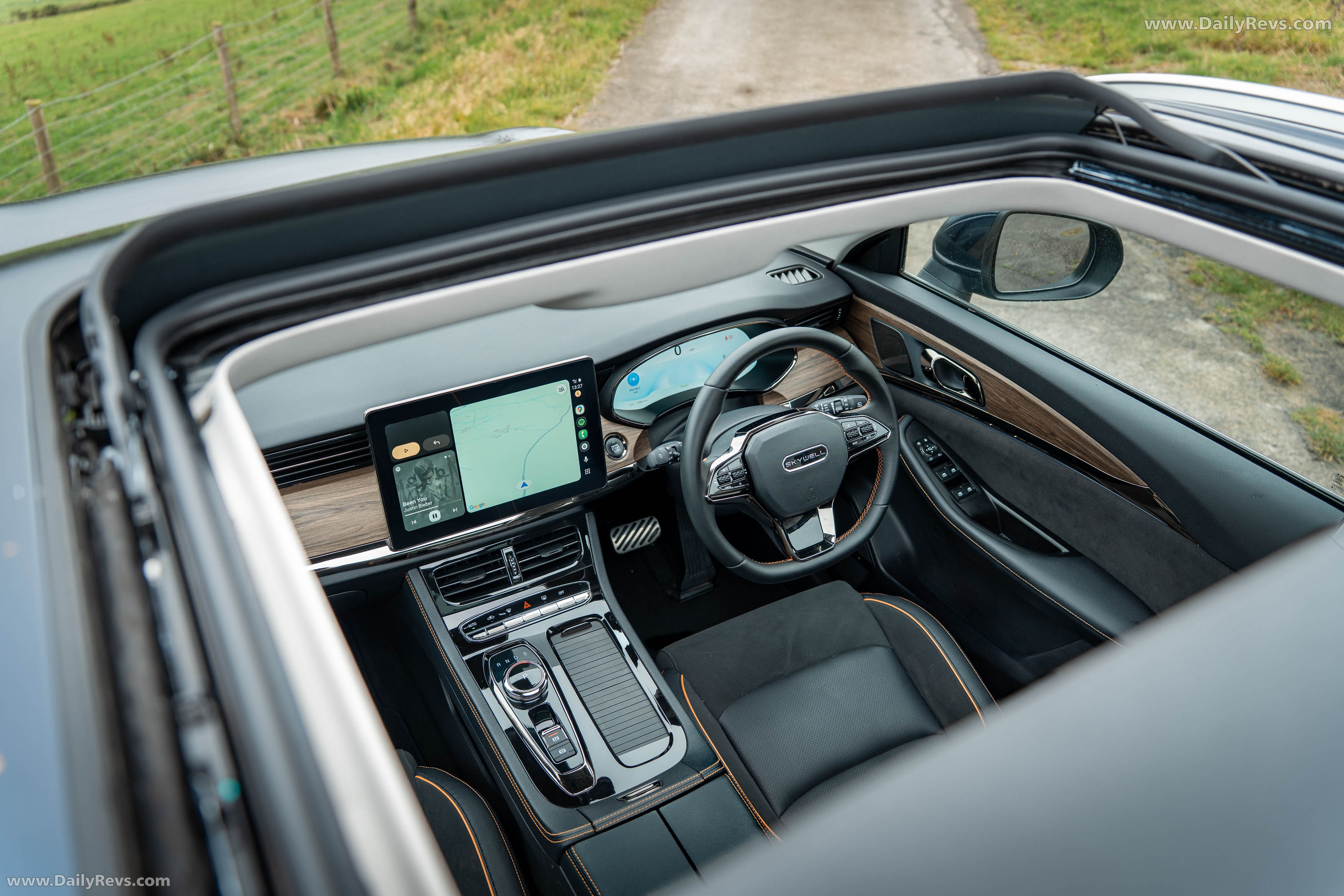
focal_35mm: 28
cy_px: 448
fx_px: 1045
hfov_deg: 65.5
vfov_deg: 46.4
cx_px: 672
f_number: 3.5
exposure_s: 1/100
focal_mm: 28
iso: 100
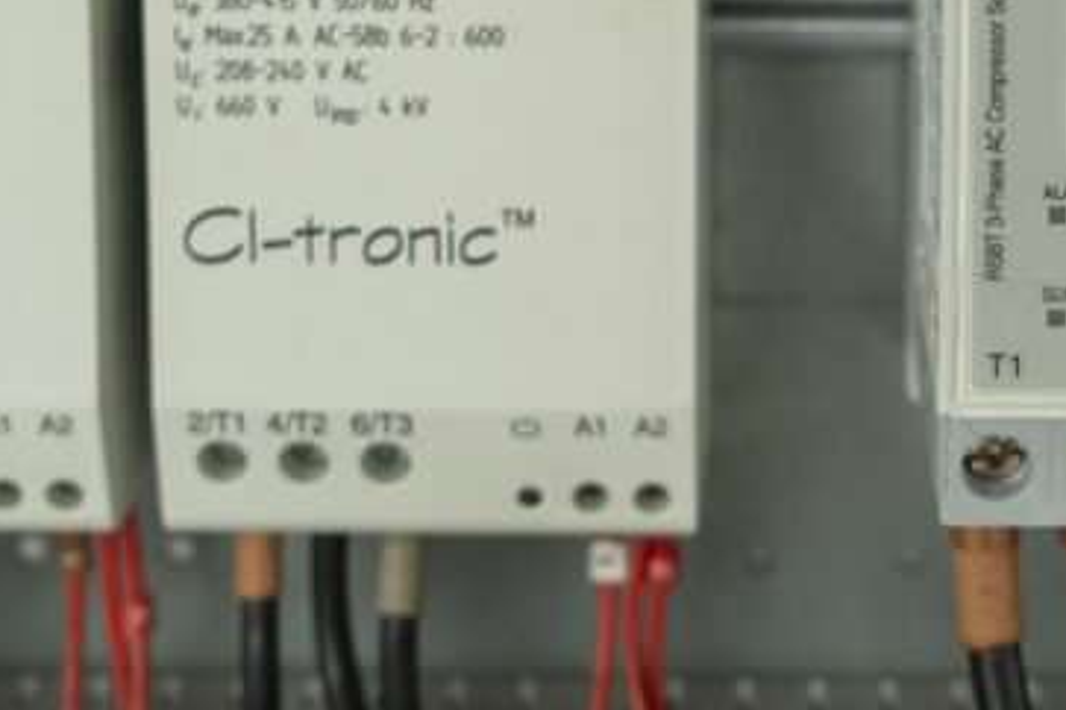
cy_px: -139
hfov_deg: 21.8
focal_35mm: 93
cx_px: 737
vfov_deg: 14.3
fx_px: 2754
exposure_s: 1/100
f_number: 4.5
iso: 160
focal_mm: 33
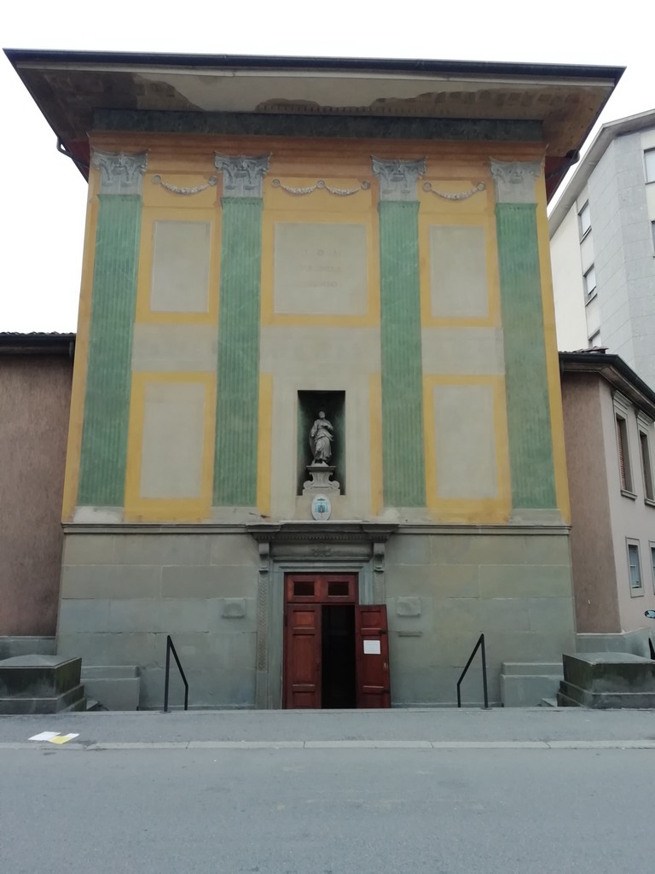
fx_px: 656
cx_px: 328
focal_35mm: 26
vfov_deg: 67.3
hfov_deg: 53.1
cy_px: 437
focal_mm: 3.46
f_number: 2.2
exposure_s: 1/50
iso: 50
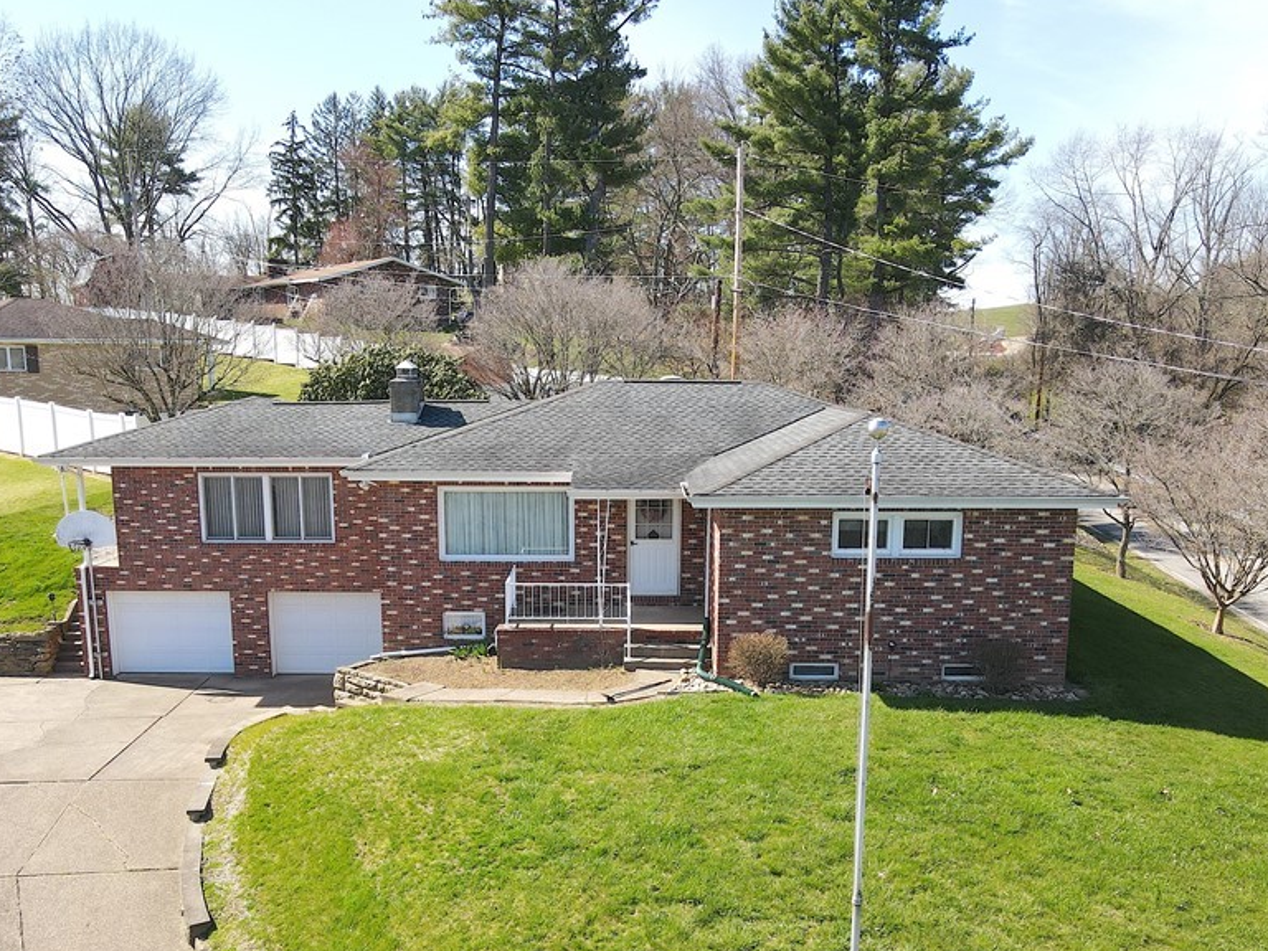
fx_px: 1172
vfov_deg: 43.8
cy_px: 603
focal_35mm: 32
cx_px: 614
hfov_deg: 56.8
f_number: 2.8
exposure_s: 1/320
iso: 100
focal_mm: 4.5
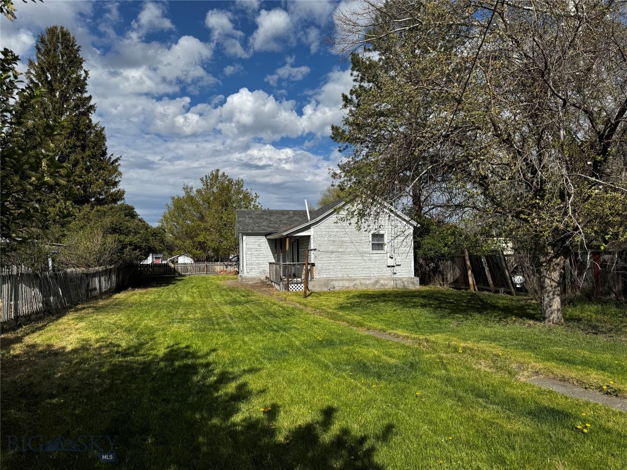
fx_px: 435
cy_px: 235
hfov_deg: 71.6
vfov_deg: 56.8
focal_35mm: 24
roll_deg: +1.1
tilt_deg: +2.4
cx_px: 314
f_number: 1.78
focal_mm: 6.76
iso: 80
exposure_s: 1/7092
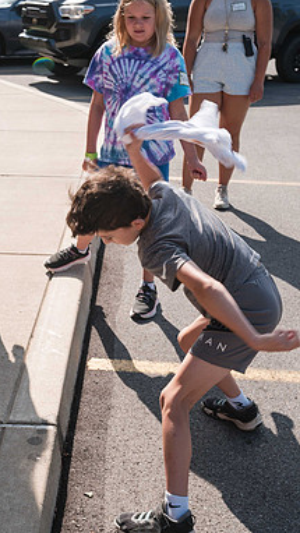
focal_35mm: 52
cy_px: 263
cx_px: 83
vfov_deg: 39.9
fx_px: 735
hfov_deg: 22.9
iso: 100
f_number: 6.3
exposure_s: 1/320
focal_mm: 30
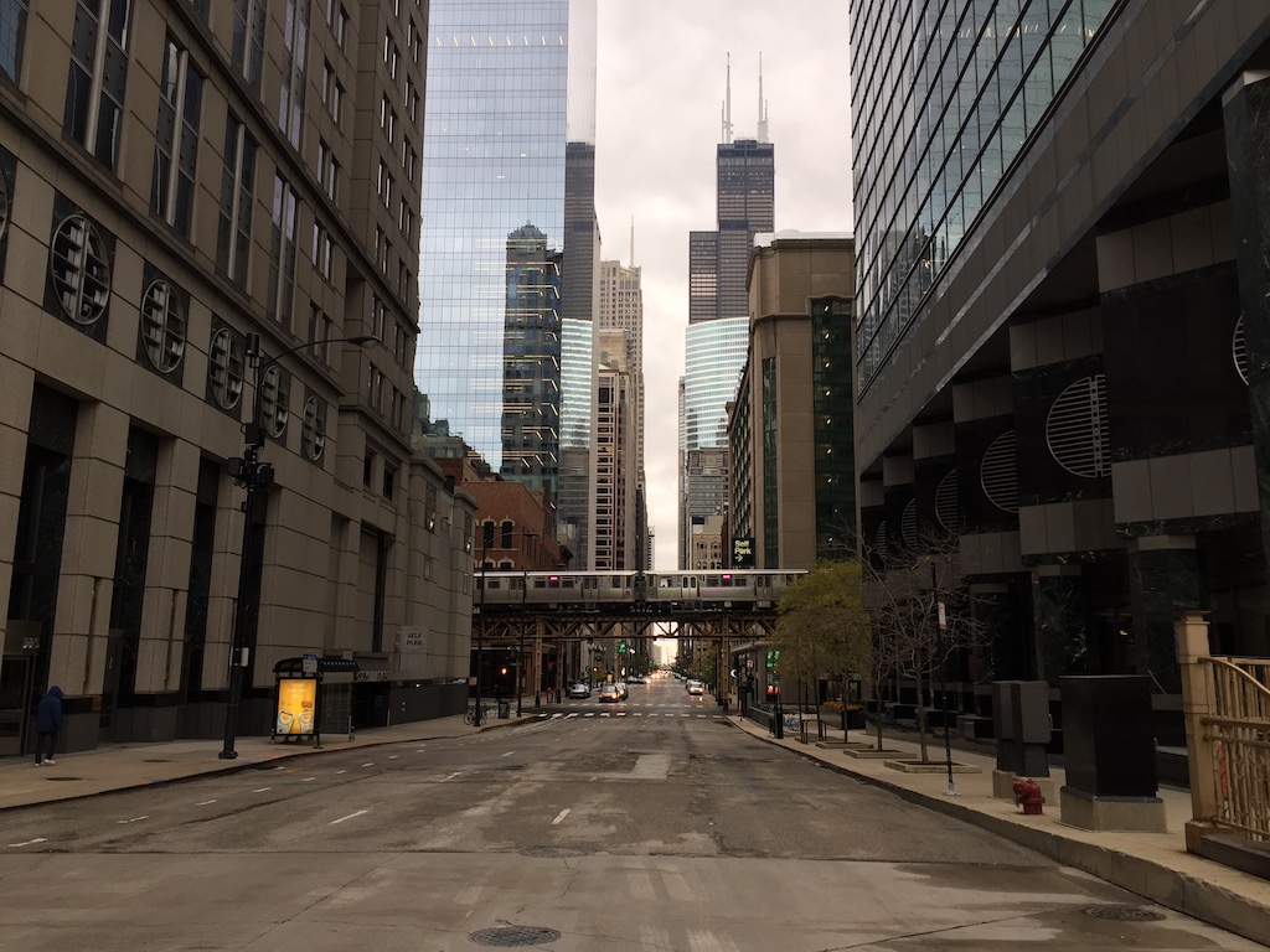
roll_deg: -0.8
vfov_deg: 48.2
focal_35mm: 29
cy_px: 476
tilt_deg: +11.4
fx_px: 1064
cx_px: 635
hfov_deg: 61.7
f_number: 2.2
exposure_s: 1/120
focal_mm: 4.15
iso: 50
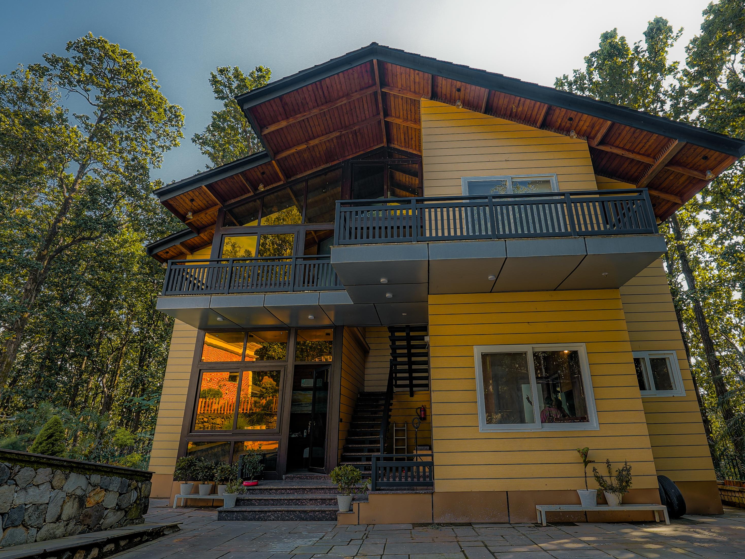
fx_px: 387
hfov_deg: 87.5
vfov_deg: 71.4
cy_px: 308
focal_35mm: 18
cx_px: 405
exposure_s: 1/80
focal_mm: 13
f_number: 9
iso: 50
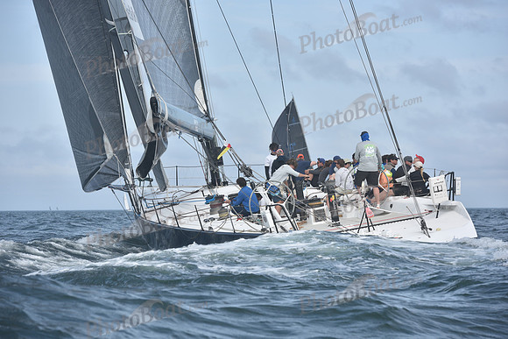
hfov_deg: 13.7
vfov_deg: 9.2
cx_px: 254
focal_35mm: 150
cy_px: 170
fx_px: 2117
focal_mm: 150
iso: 200
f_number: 6.3
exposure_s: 1/1250
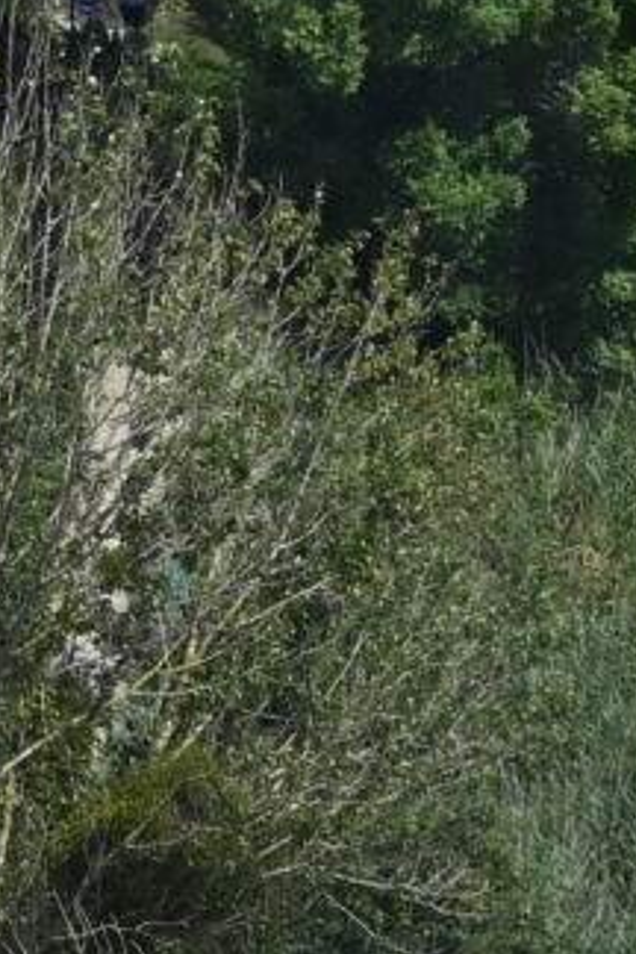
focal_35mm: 379
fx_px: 10043
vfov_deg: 5.1
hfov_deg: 3.6
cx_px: -817
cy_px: -2291
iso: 100
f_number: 8
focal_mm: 48
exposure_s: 1/250
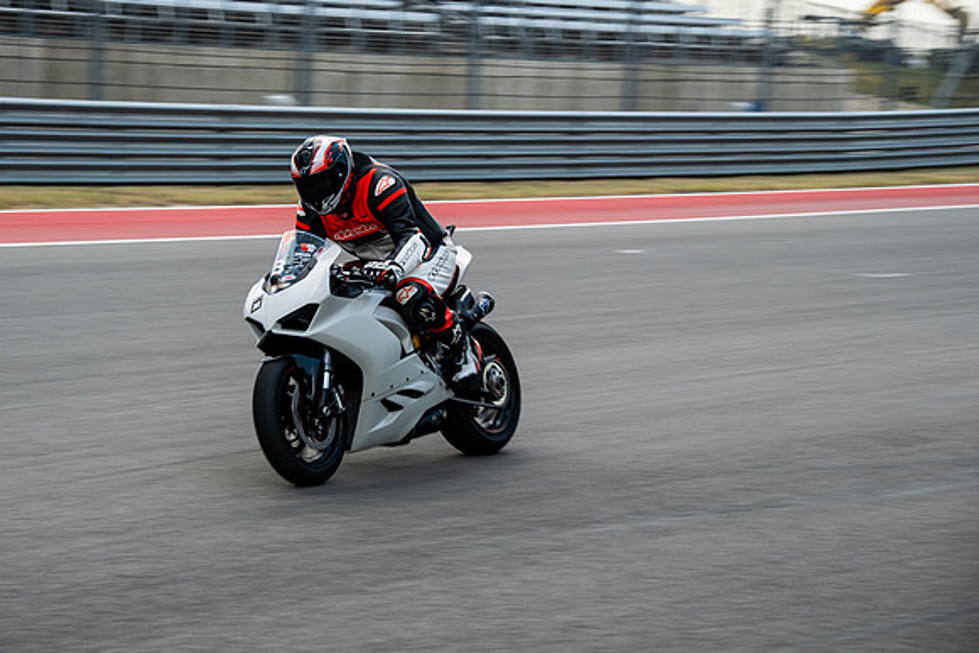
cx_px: 364
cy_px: 280
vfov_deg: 13.0
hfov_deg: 19.4
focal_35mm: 105
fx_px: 2855
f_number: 4.5
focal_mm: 55
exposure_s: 1/320
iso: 160
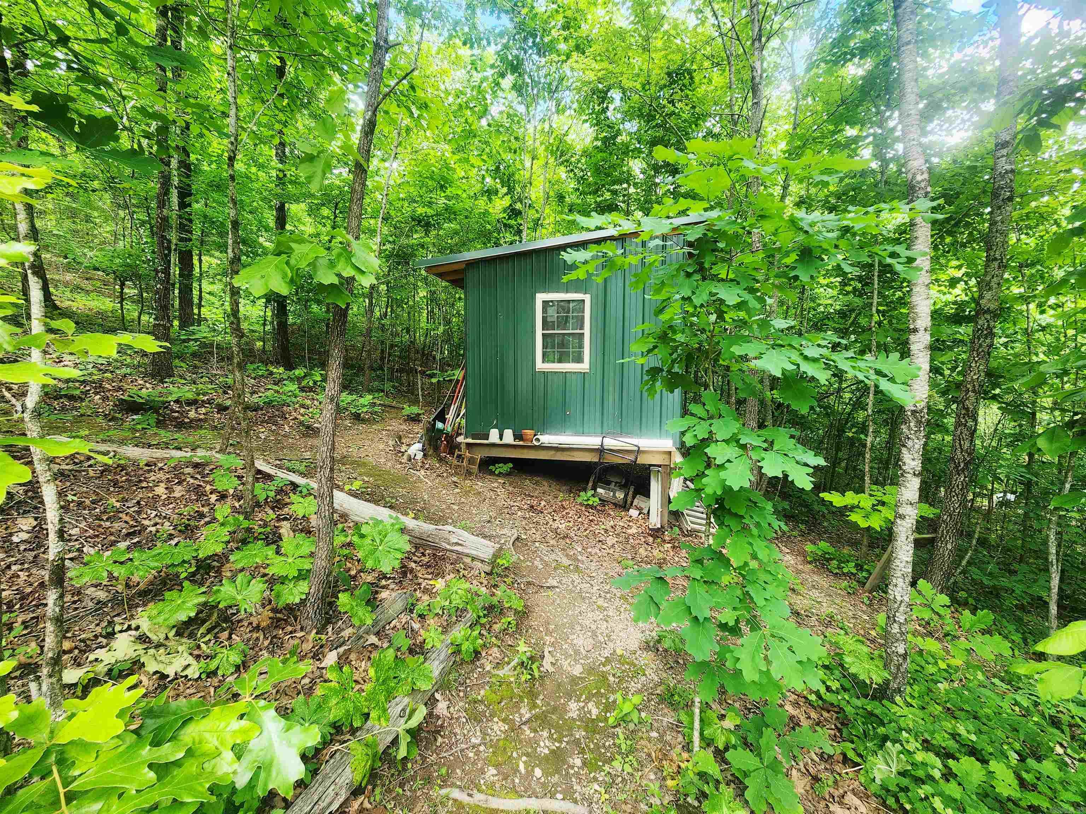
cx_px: 543
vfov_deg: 89.9
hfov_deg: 106.2
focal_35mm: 13
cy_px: 407
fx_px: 408
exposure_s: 1/120
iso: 100
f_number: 2.2
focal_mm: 2.2
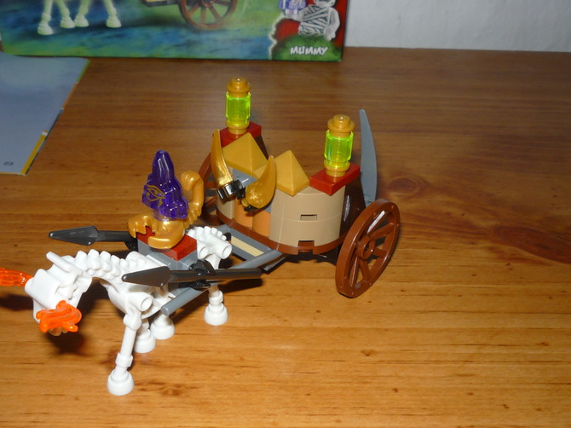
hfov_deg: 43.8
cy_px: 262
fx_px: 709
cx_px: 259
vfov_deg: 33.4
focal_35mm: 43
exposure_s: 1/30
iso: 100
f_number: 4
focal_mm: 5.2
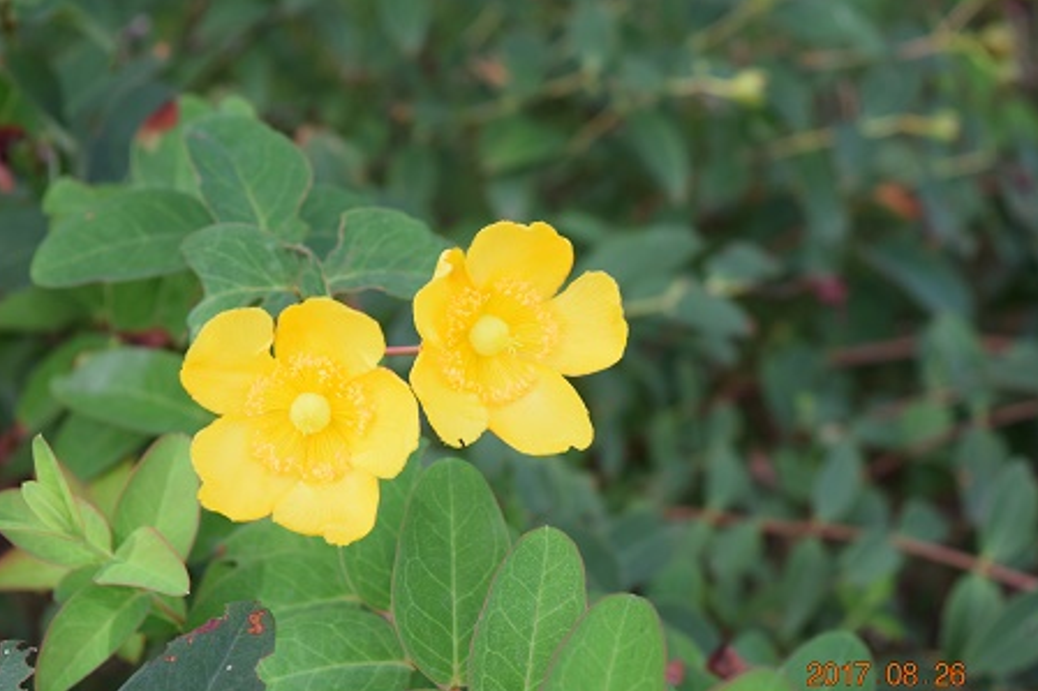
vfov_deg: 17.7
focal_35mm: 77
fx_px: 2219
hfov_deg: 26.3
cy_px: 361
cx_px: 516
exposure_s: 1/200
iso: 400
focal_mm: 48
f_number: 7.1
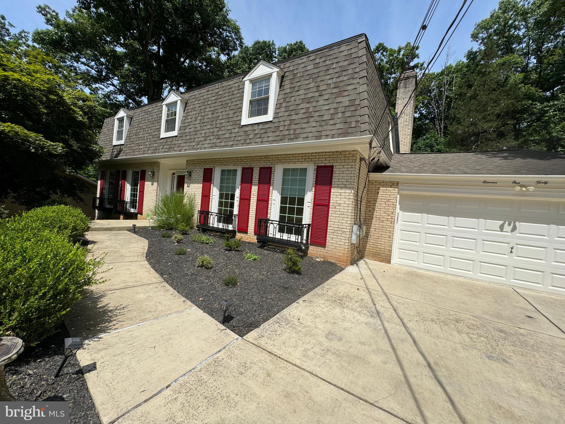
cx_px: 282
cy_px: 212
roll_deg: -5.5
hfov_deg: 102.1
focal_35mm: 14
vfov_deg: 85.7
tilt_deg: -1.5
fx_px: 229
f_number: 2.2
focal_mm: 2.22
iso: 50
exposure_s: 1/1477
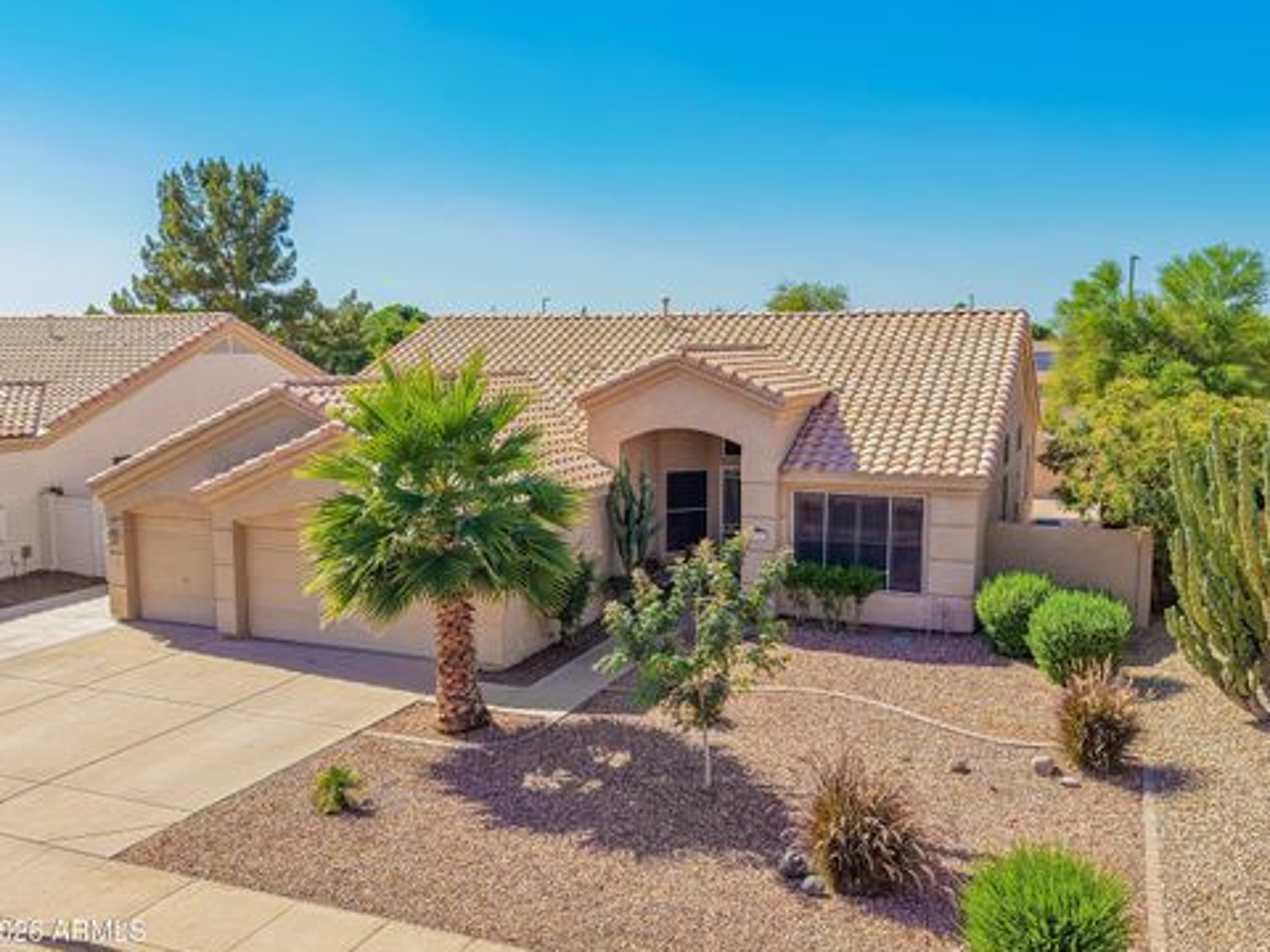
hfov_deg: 69.4
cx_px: 640
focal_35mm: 25
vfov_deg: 54.9
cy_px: 480
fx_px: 917
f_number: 1.8
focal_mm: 8.67
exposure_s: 1/3000
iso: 360
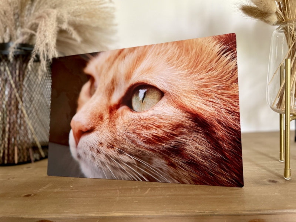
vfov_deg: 53.1
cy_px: 111
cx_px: 148
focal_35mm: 26
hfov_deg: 67.3
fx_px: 222
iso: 160
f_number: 1.6
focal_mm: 4.2
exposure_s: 1/60
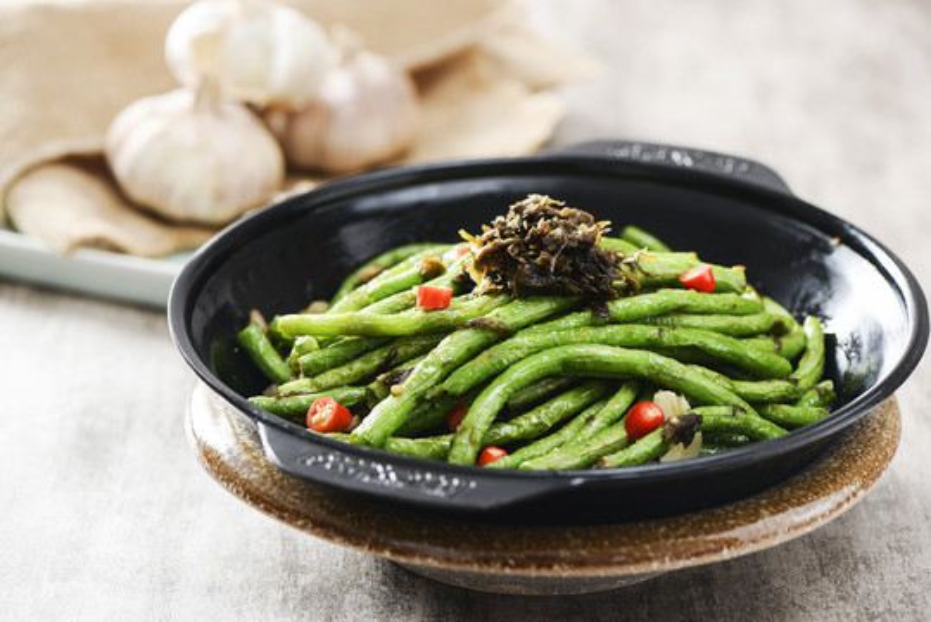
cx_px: 466
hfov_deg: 19.4
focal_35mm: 105
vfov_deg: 13.1
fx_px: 2717
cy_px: 311
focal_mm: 105
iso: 100
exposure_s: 1/125
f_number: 5.6
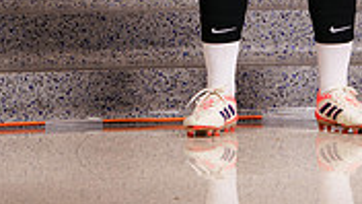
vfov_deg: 4.6
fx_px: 2467
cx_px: 267
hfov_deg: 8.4
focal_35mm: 257
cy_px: -256
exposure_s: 1/200
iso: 250
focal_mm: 96
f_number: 8
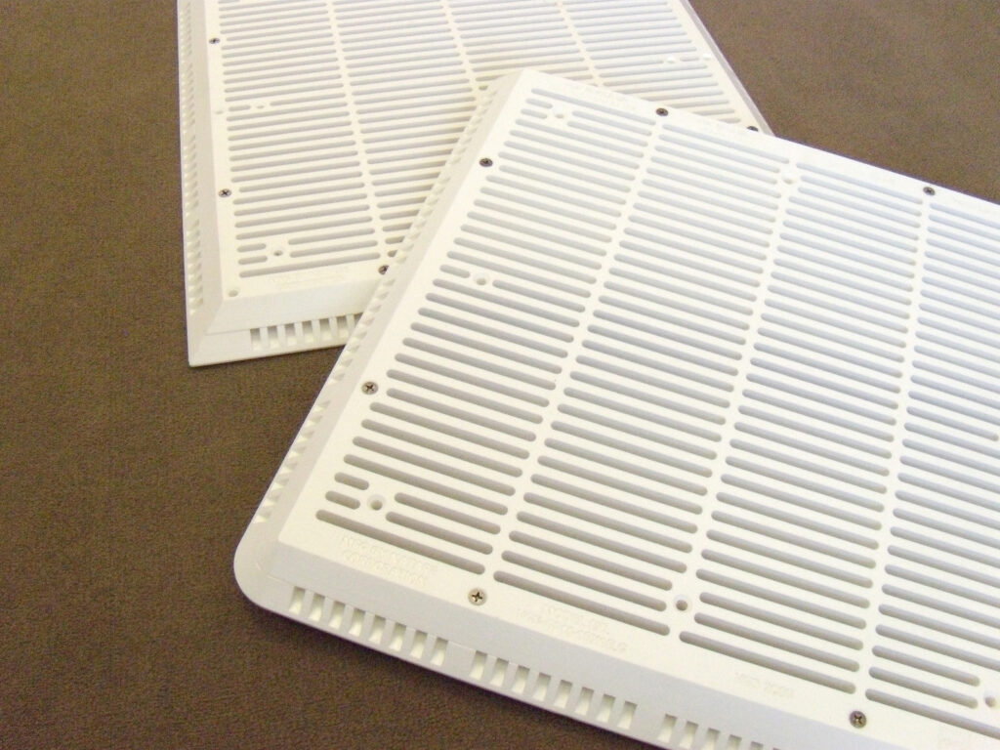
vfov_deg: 39.7
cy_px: 375
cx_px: 500
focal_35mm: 36
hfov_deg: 51.4
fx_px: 1040
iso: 400
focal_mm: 6.4
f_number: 3.6
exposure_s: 1/60
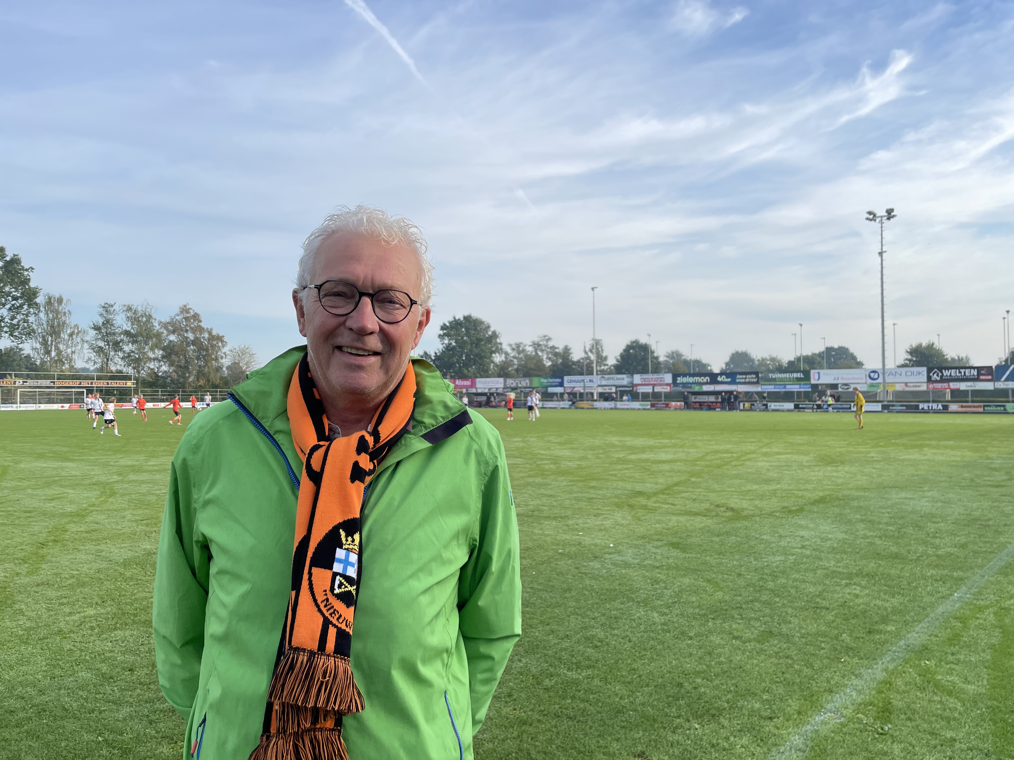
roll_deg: +1.0
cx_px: 507
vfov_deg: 53.1
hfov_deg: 67.3
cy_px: 380
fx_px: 762
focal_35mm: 26
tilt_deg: +1.8
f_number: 1.6
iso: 32
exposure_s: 1/2053
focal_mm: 4.2
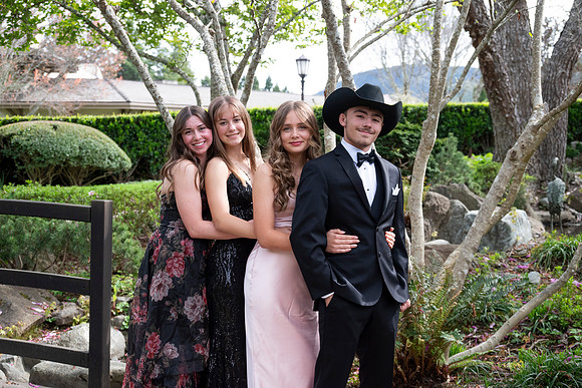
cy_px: 194
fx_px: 873
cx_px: 291
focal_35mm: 54
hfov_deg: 36.9
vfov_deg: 25.1
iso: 1250
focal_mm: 54
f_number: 5.6
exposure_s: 1/1250
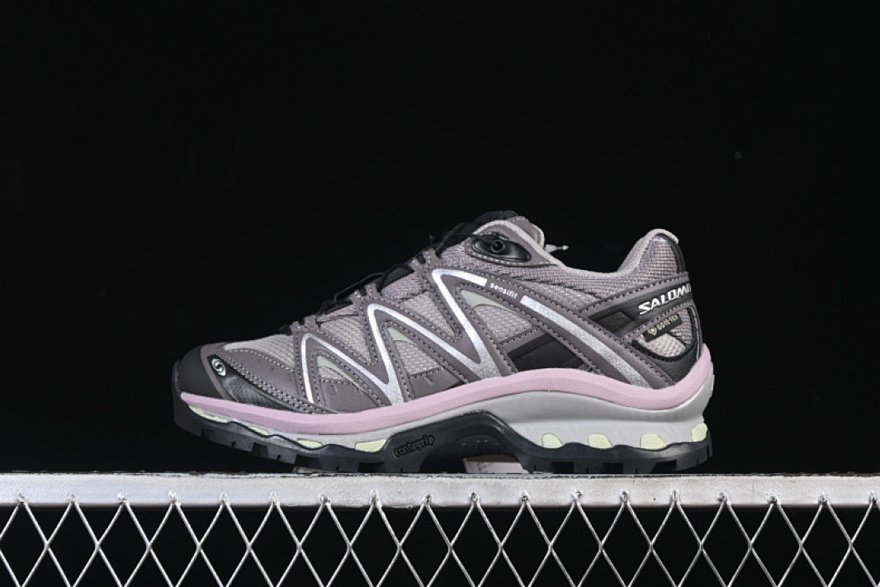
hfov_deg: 26.6
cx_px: 439
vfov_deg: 18.0
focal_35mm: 76
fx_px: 1858
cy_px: 291
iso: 160
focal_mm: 50
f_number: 6.3
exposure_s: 1/60
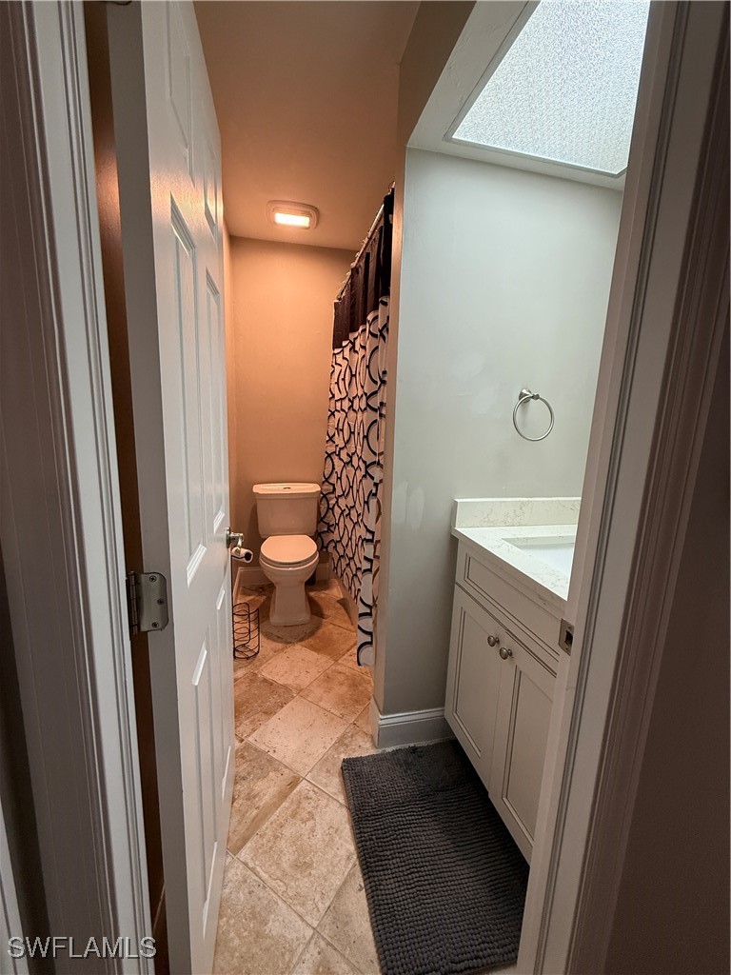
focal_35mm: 14
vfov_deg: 102.1
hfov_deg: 85.7
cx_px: 366
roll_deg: -1.9
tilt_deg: -9.6
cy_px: 488
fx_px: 394
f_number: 2.2
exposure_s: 1/120
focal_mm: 2.22
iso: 320
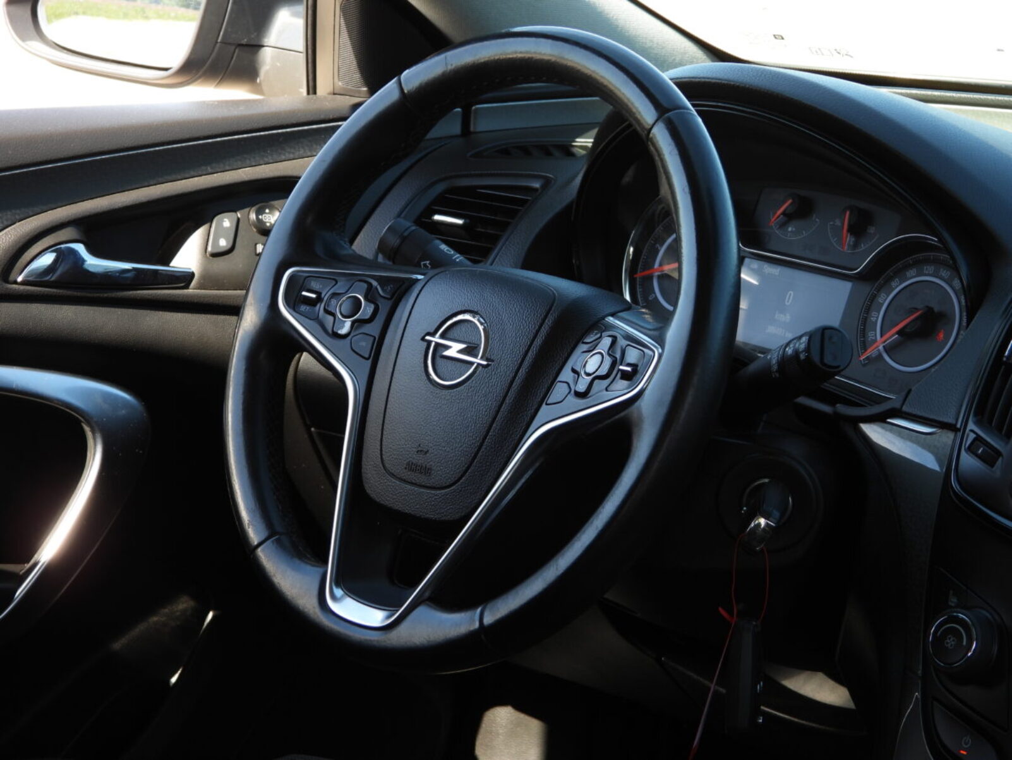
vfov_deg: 16.2
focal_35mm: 91
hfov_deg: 21.5
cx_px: 506
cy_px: 380
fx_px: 2661
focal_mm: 16.3
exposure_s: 1/125
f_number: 3.5
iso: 100
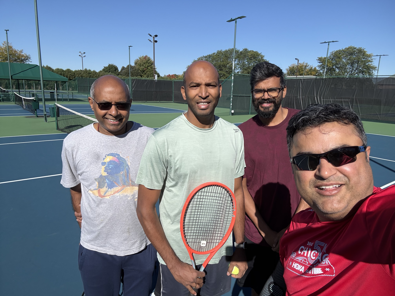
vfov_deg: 58.9
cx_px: 198
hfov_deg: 73.9
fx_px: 262
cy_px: 148
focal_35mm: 23
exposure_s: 1/1255
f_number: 1.9
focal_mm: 2.69
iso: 25
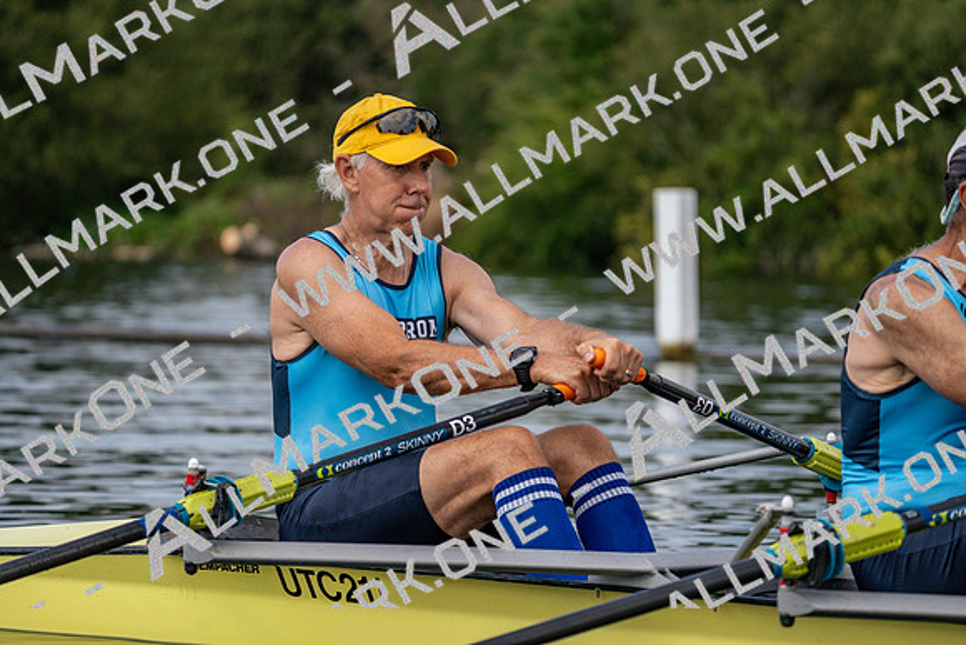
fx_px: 5368
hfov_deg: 10.3
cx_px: 483
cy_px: 322
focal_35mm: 200
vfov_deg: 6.9
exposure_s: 1/1600
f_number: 5.6
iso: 320
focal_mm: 200
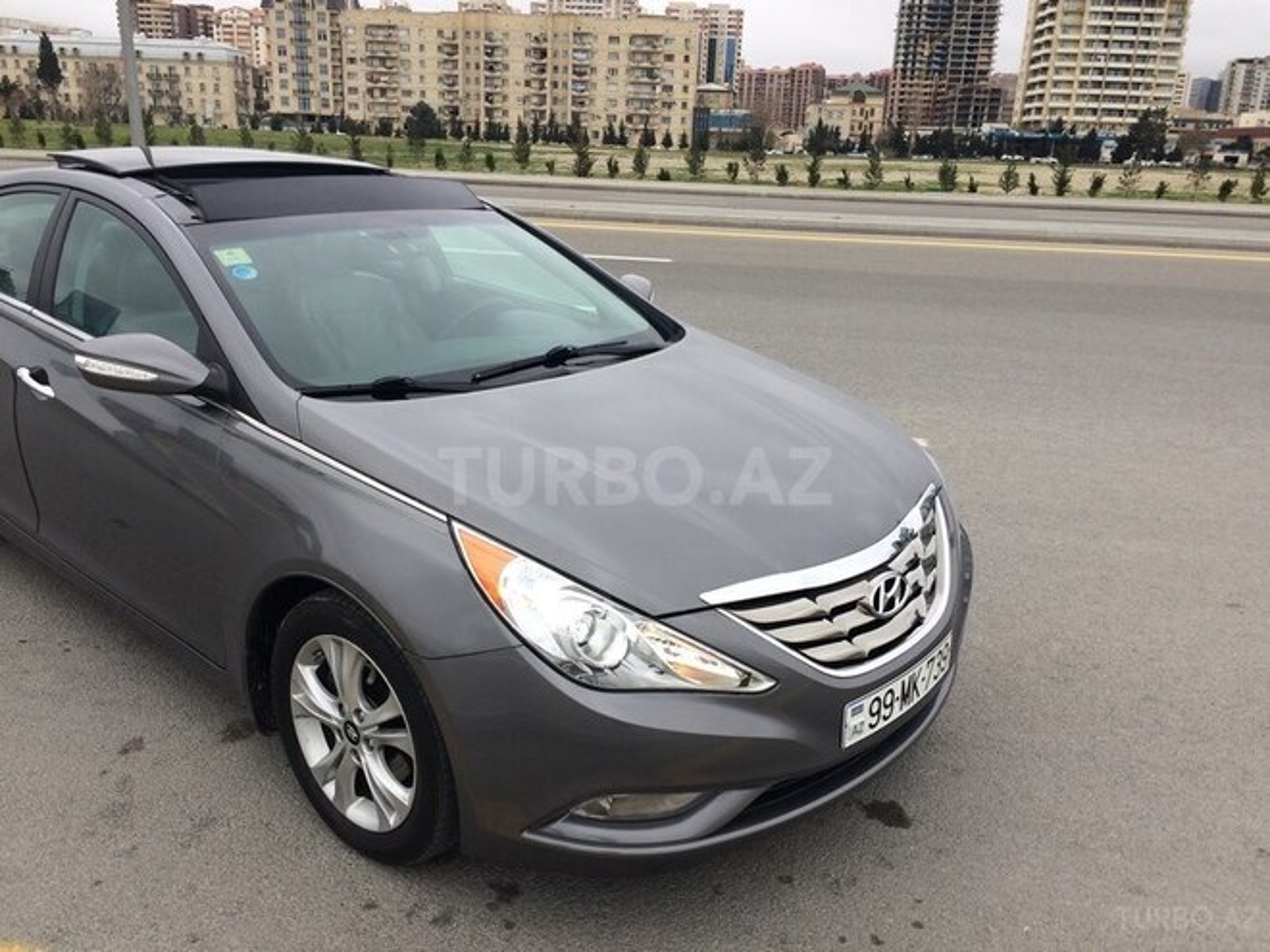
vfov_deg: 48.2
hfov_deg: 61.7
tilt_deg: -17.3
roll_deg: -2.5
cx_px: 635
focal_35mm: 29
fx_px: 1064
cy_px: 476
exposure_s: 1/328
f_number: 2.2
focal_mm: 4.15
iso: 32
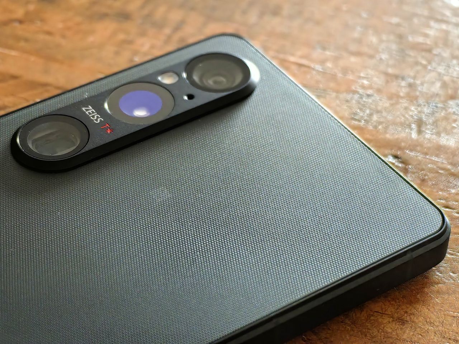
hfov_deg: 20.7
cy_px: 172
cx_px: 230
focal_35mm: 95
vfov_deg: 15.6
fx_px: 1260
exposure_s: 1/32.6
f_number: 2.1
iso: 800
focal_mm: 14.55
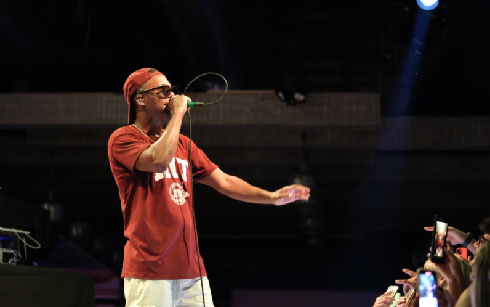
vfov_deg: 15.2
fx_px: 1149
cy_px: 153
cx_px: 246
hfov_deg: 24.1
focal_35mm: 86
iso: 8000
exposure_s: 1/300
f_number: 1.4
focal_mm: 56
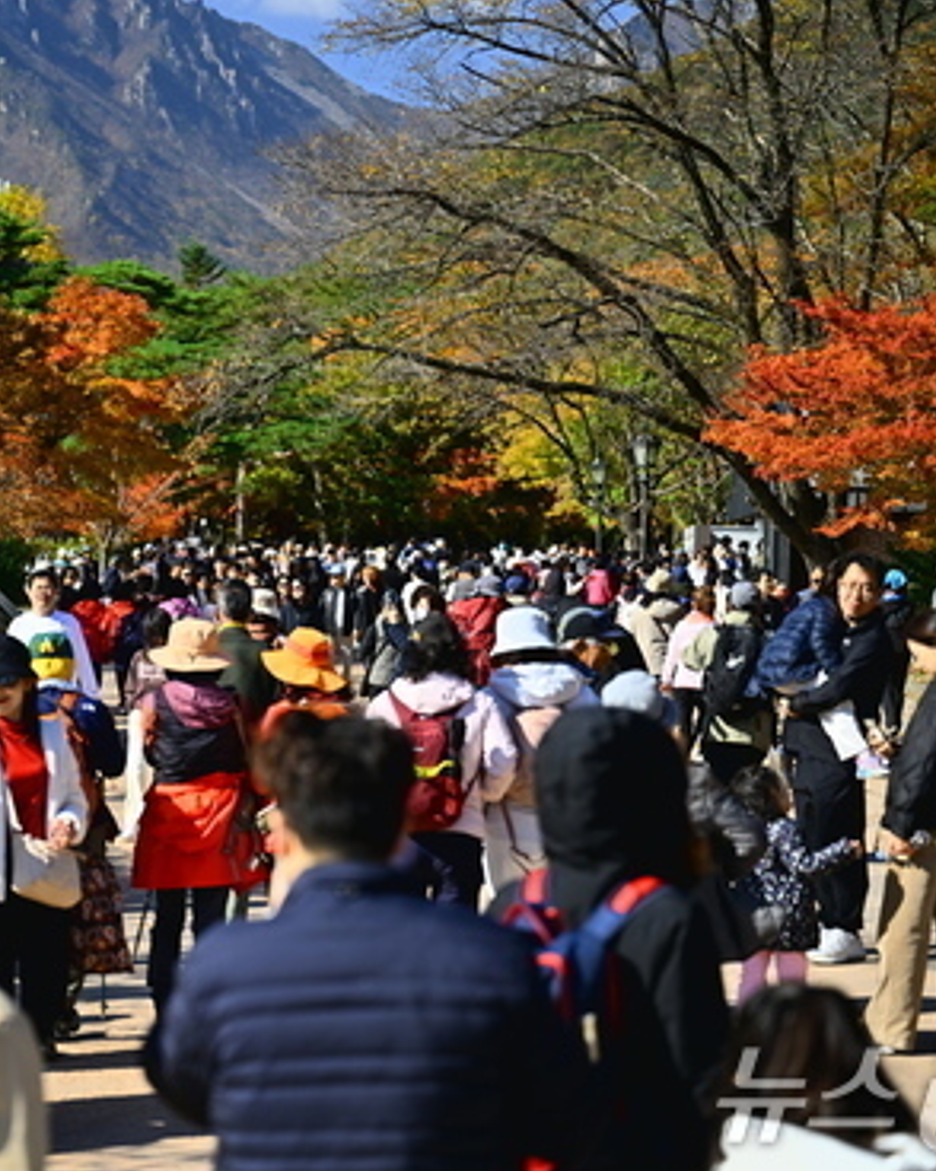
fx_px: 3466
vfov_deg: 19.2
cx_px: 204
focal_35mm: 100
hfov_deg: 15.3
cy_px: 587
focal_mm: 70
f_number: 2.8
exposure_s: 1/800
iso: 100
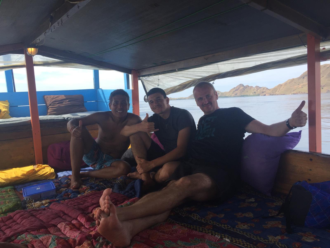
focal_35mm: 29
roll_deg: +0.8
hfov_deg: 61.7
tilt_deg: -3.5
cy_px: 124
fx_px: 276
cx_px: 165
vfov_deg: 48.2
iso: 32
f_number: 2.2
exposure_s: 1/860
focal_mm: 4.15
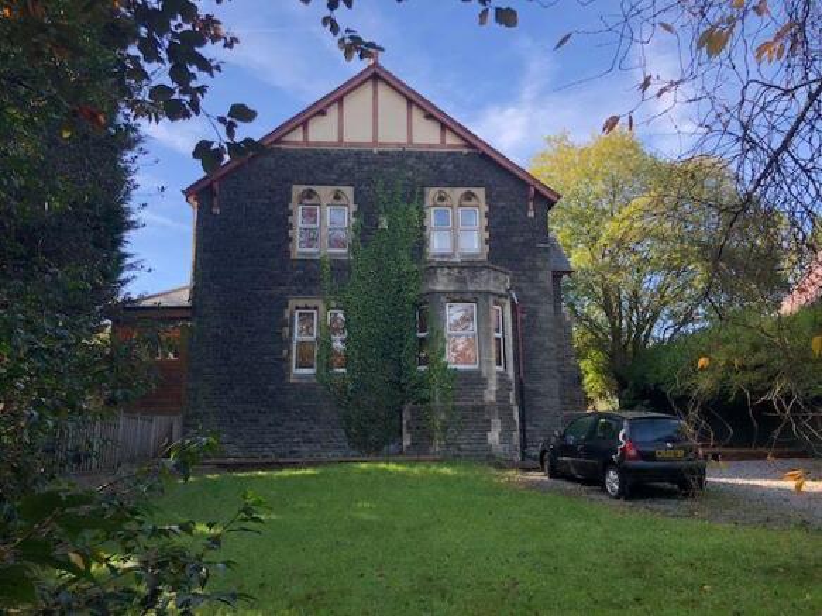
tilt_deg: +11.4
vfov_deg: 49.7
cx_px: 411
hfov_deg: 63.5
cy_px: 308
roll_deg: +0.8
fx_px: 665
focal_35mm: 28
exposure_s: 1/358
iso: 20
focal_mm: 3.99
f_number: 1.8
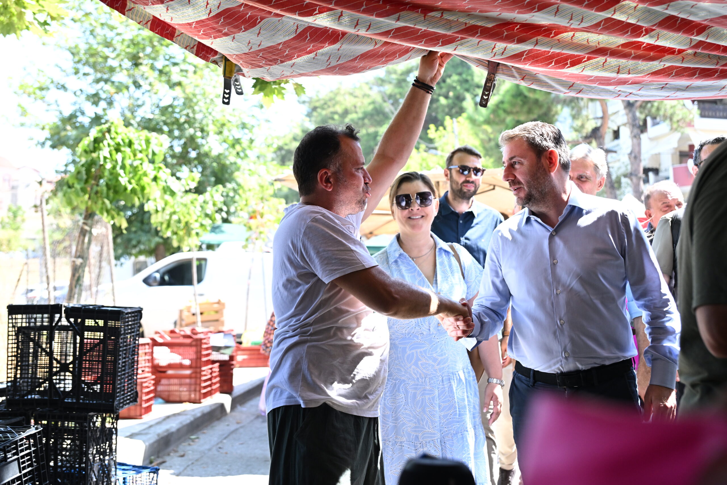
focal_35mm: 42
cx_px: 364
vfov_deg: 31.9
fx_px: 848
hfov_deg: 46.4
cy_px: 242
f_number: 4
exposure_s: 1/1000
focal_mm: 42
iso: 1250
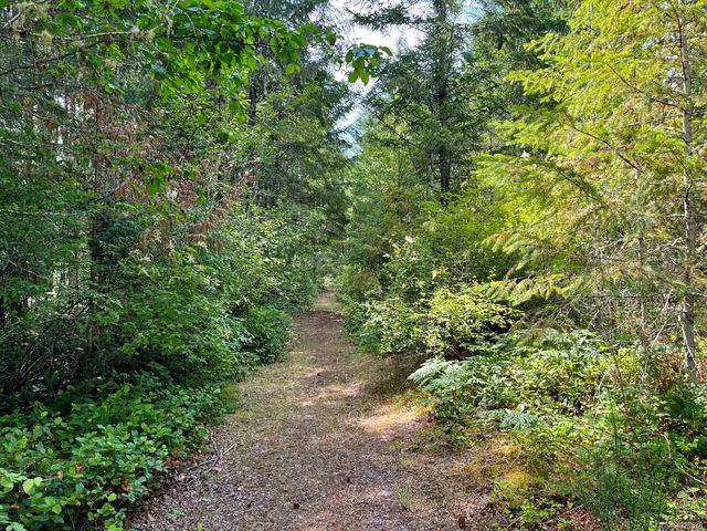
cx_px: 354
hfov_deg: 67.3
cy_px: 266
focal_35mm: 26
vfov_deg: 53.1
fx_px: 531
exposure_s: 1/495
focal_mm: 5.1
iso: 50
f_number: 1.6
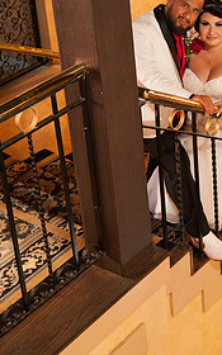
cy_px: 85
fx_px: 823
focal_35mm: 85
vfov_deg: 24.1
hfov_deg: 15.3
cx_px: 171
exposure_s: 1/80
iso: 4000
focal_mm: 52
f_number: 4.5
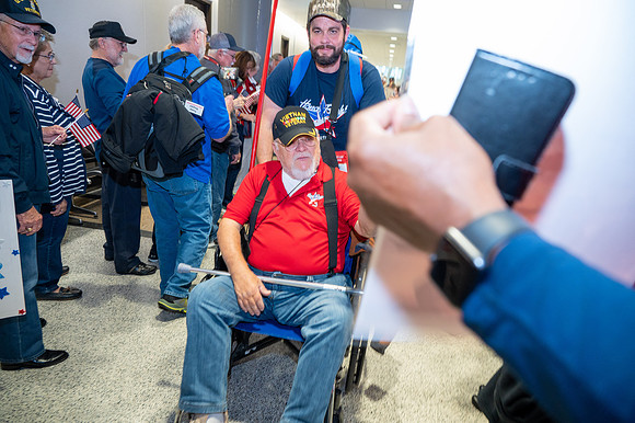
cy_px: 212
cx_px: 318
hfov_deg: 73.8
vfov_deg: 53.1
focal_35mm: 24
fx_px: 423
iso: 1250
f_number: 4.5
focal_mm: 24
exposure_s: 1/40
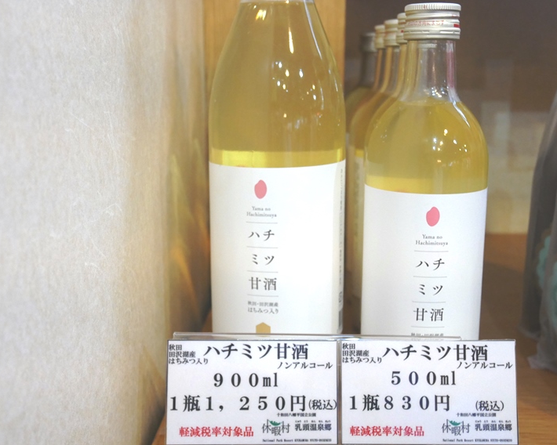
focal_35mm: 44
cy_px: 222
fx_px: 725
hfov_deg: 42.0
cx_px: 268
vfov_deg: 34.2
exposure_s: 1/60
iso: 1600
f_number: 4.6
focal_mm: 20
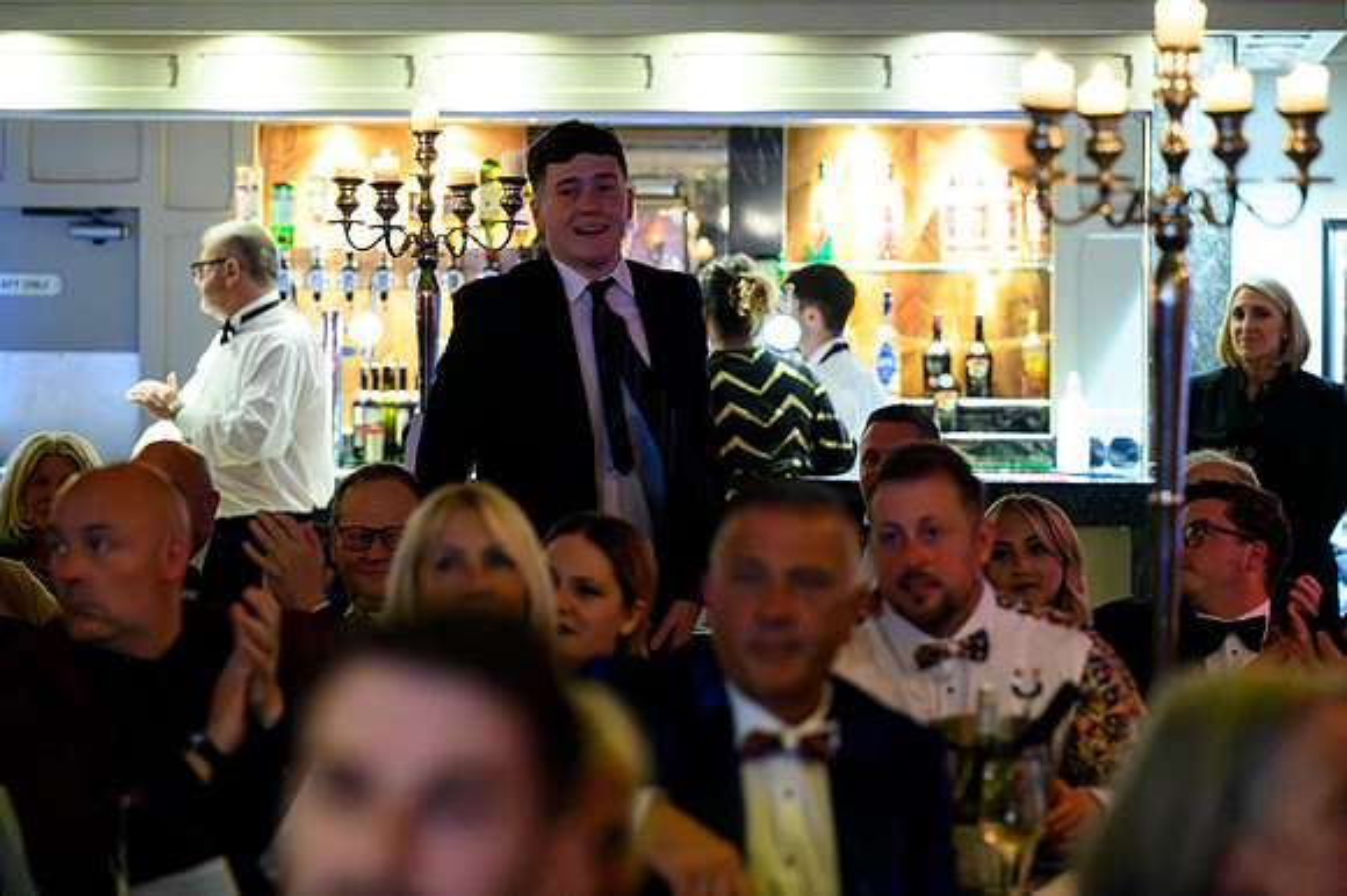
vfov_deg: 9.0
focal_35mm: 153
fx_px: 5726
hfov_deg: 13.4
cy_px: 448
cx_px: 674
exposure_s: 1/200
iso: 25600
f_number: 4
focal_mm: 150
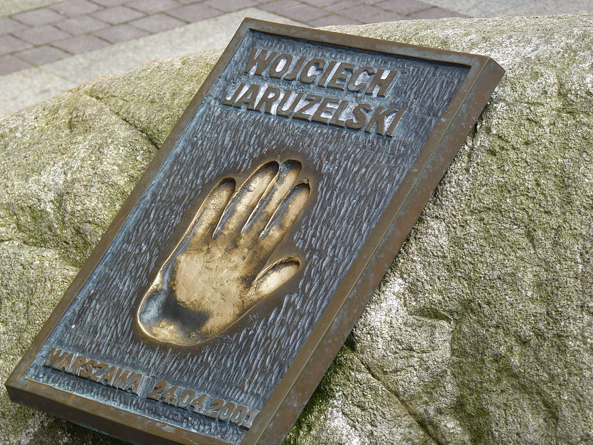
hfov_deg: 15.9
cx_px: 293
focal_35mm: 124
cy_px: 221
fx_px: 2125
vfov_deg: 12.0
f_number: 4
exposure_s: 1/200
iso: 80
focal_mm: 21.6
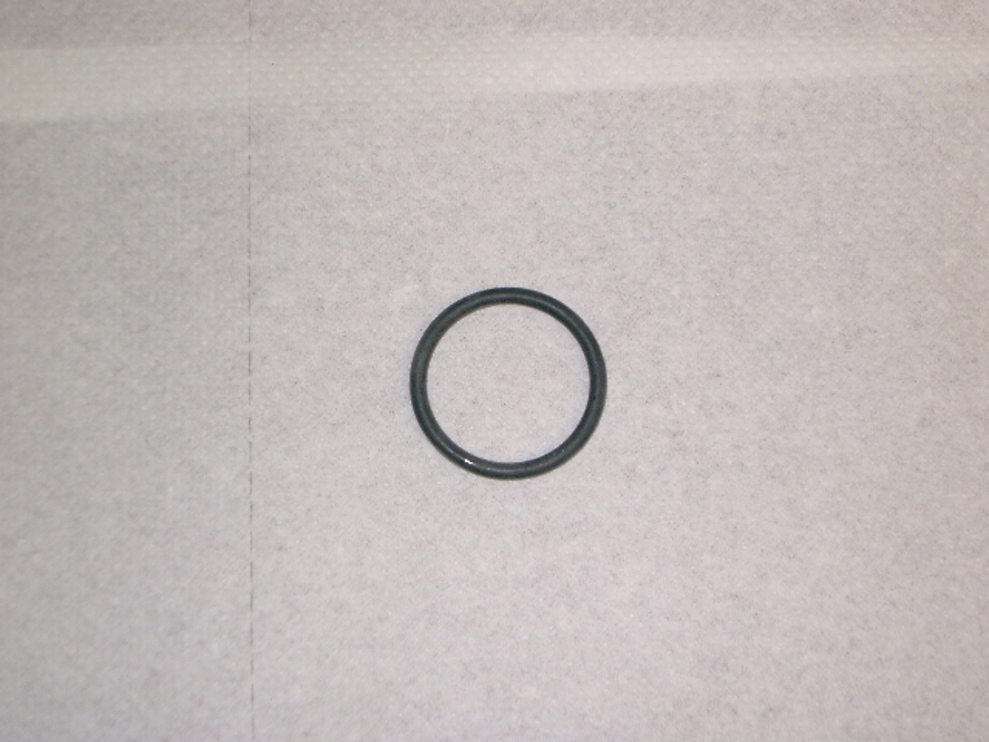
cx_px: 494
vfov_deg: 19.9
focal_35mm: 74
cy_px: 371
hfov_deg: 26.3
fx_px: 2114
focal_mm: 15.2
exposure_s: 1/60
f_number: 3.8
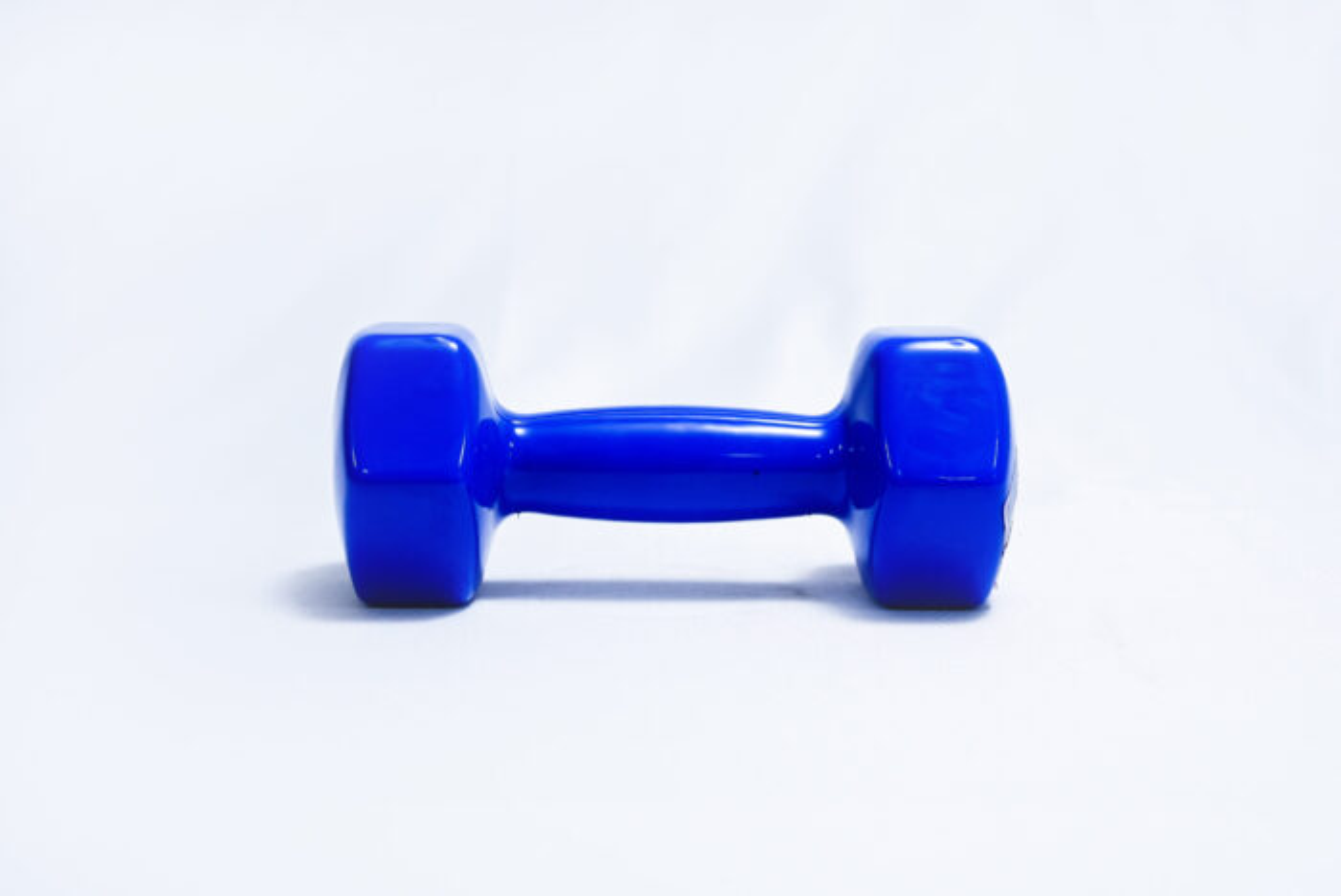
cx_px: 670
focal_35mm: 70
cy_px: 448
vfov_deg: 19.5
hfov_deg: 28.8
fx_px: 2610
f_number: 9
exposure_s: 1/160
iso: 3200
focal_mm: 70
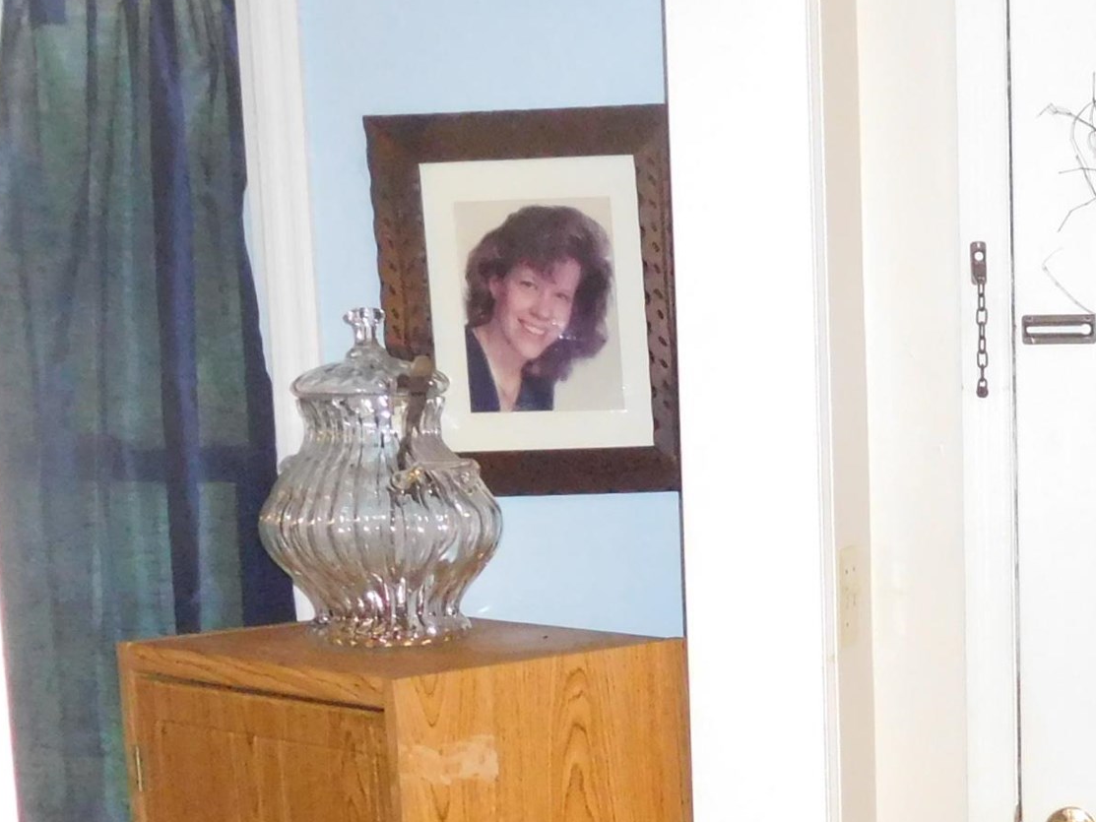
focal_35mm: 69
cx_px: 1198
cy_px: 745
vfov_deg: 20.9
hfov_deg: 26.1
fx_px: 2185
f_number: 3.4
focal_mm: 4.5
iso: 800
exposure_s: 1/30
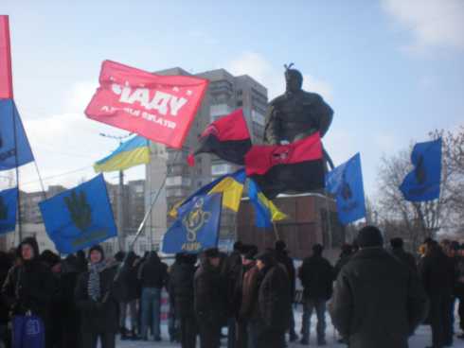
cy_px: 174
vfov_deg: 37.8
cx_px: 232
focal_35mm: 38
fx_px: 510
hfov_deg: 49.0
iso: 64
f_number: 4.6
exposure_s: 1/310
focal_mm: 6.3
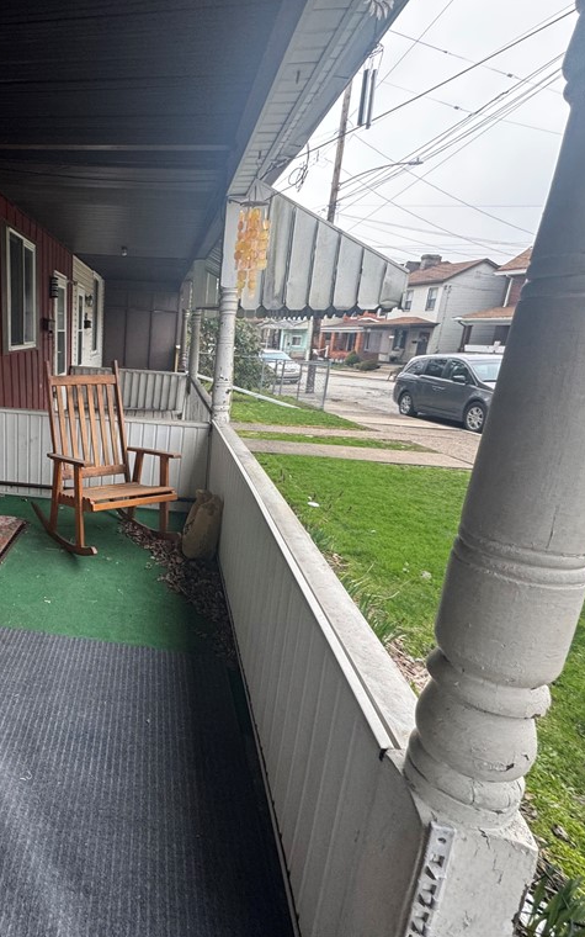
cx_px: 48
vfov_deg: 85.1
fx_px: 510
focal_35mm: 20
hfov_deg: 51.8
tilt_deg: -14.2
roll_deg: -1.2
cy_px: 465
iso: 125
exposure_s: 1/99
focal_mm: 2.22
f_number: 2.2
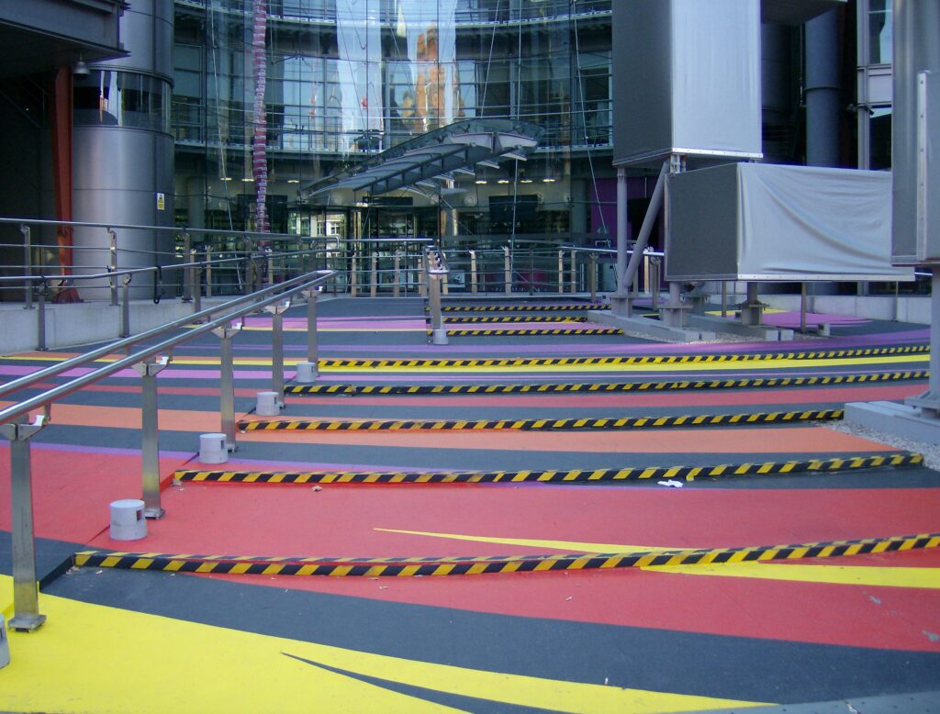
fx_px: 982
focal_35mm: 36
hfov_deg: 51.1
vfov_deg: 40.0
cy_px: 357
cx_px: 470
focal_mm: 6
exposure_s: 1/135
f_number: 2.8
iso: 100
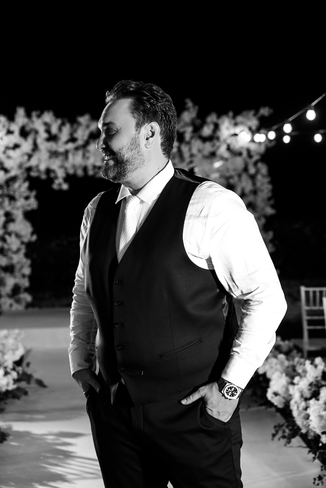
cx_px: 163
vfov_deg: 31.4
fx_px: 868
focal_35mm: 64
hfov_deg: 21.3
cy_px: 244
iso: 2000
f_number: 3.5
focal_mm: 64
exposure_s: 1/200
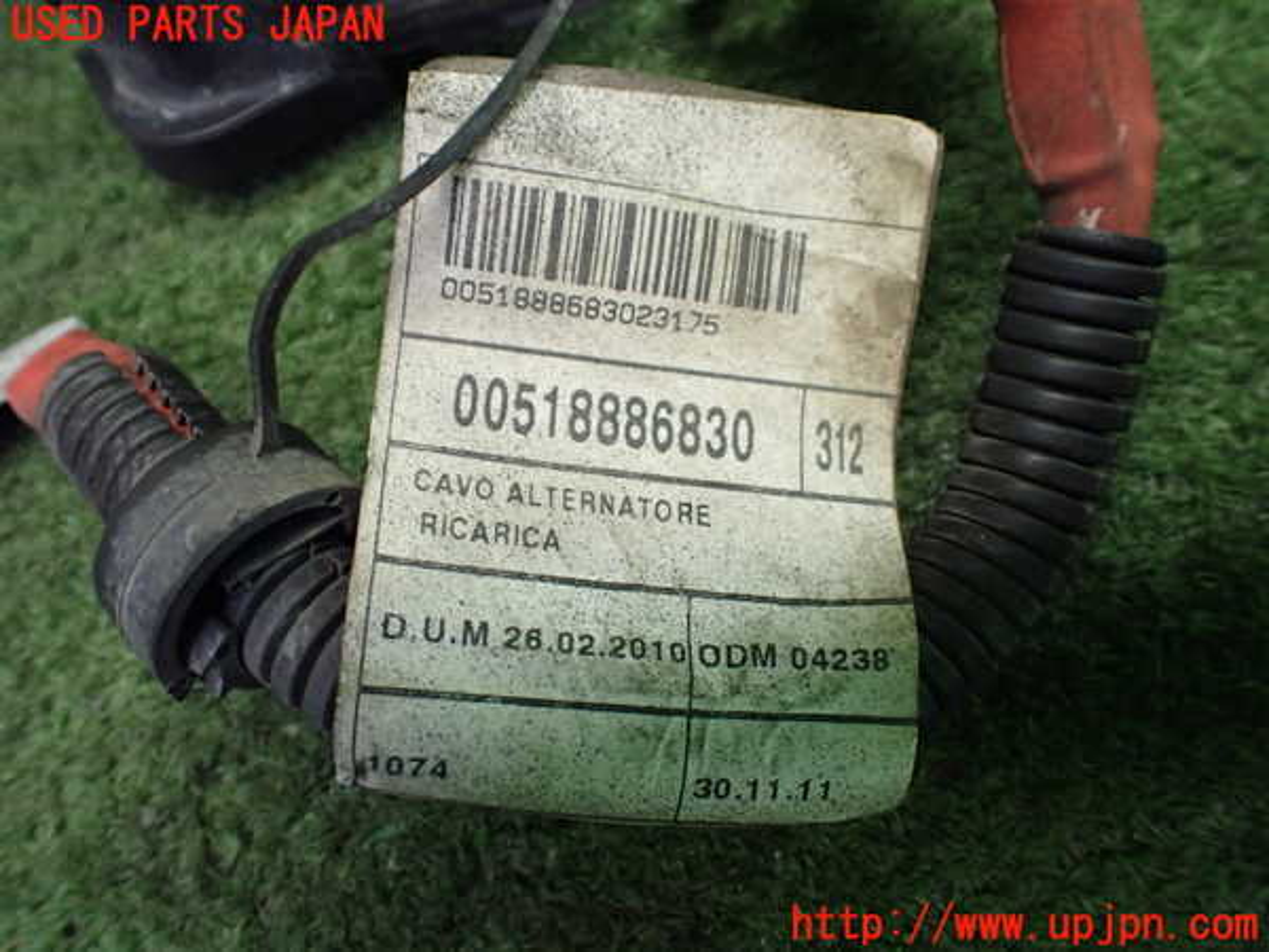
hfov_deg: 60.0
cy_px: 476
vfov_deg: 46.8
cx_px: 634
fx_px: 1100
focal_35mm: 30
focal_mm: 5.4
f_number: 2.3
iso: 640
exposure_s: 1/125
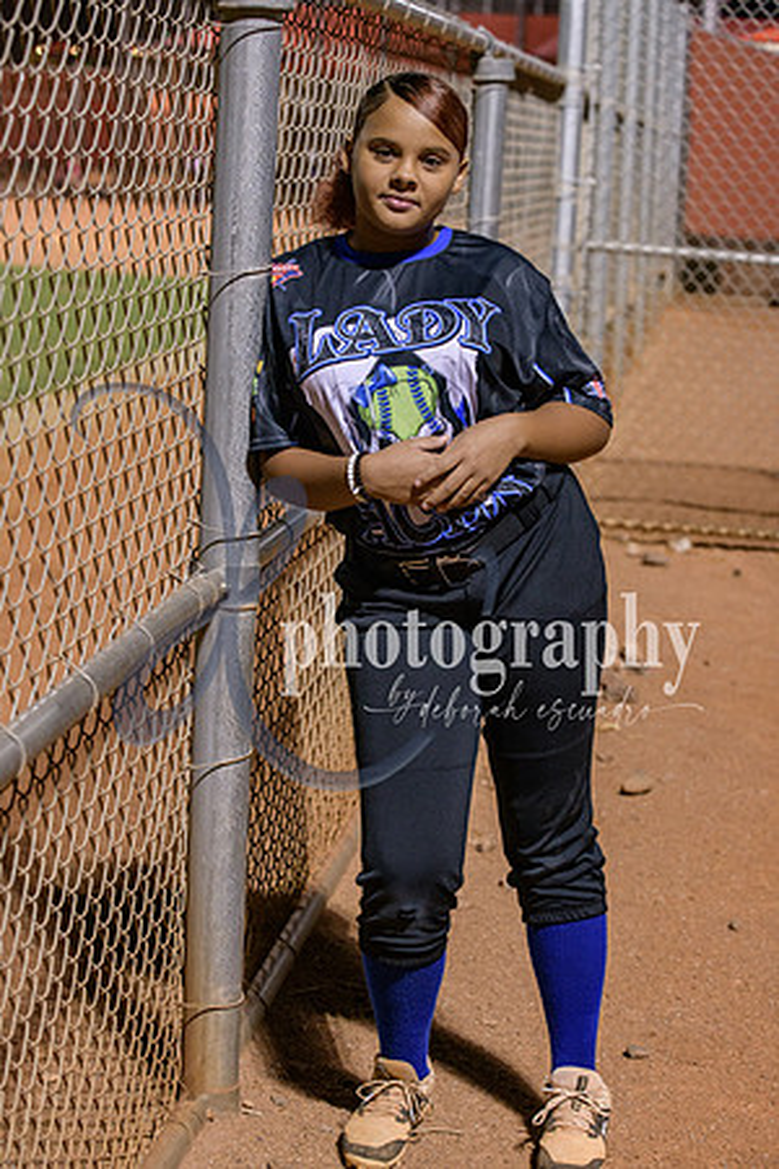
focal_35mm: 70
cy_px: 584
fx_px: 2272
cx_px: 390
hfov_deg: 19.5
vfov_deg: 28.8
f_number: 5
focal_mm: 70
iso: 4000
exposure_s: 1/250
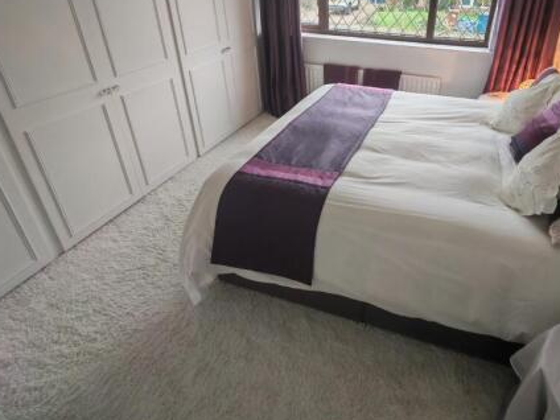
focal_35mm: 22
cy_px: 145
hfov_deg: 75.2
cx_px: 347
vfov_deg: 59.8
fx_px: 356
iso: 135
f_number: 2.2
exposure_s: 1/50
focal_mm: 1.96
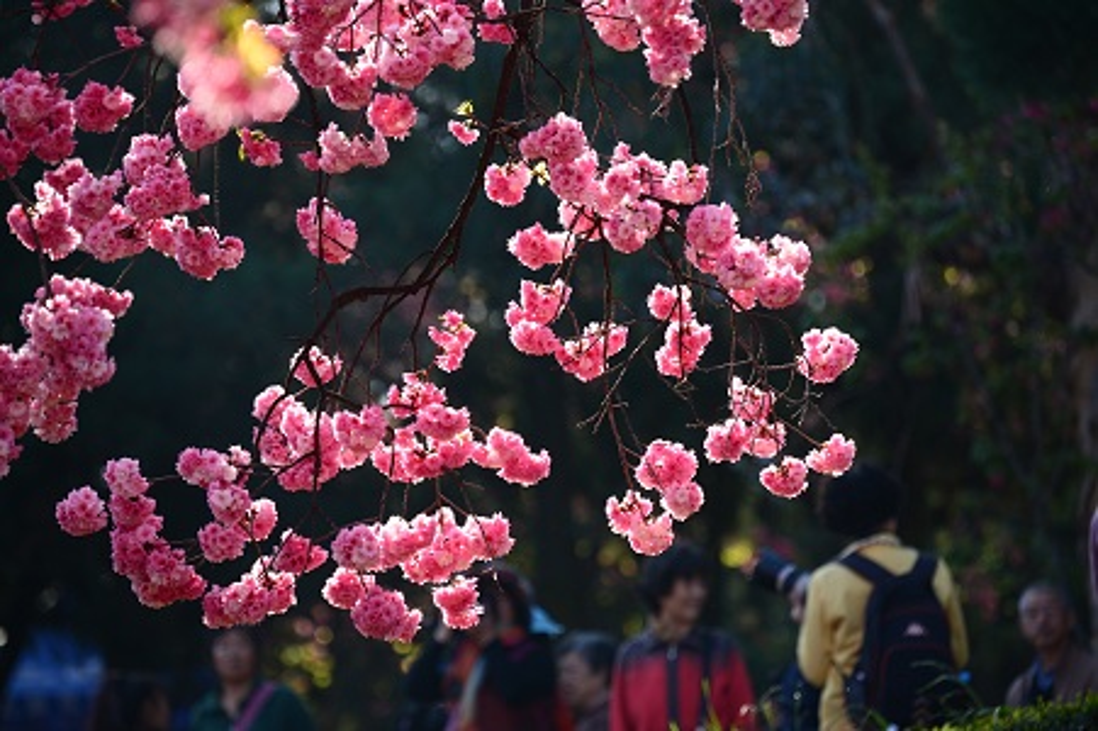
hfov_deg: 7.6
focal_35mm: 270
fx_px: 8229
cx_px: 549
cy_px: 366
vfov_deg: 5.1
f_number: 5.6
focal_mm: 270
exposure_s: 1/400
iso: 400
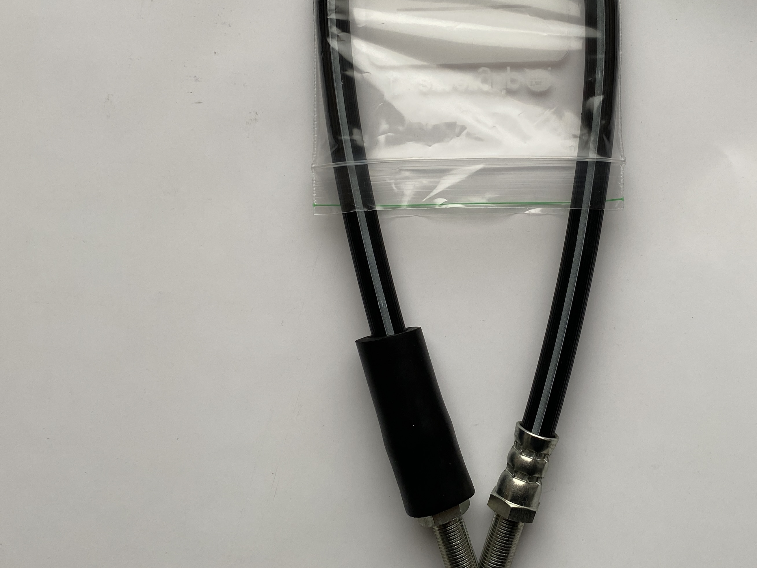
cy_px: 220
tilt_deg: -89.0
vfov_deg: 35.8
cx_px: 490
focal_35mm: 40
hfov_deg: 46.2
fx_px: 875
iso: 50
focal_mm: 4.25
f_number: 1.8
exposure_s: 1/121
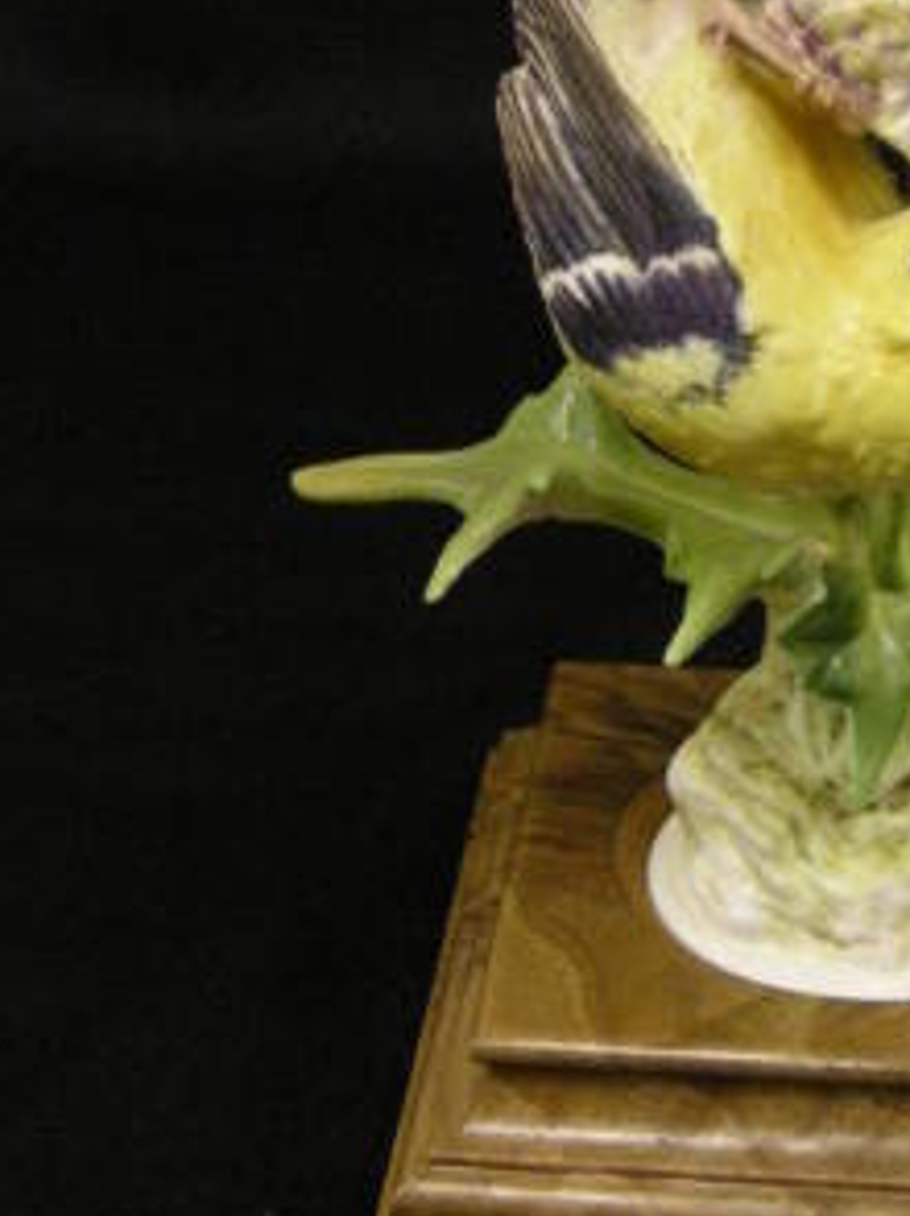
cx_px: 836
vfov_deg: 18.0
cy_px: 465
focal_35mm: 109
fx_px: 3826
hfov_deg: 13.4
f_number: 3.4
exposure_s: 1/15
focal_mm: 10.1
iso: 400
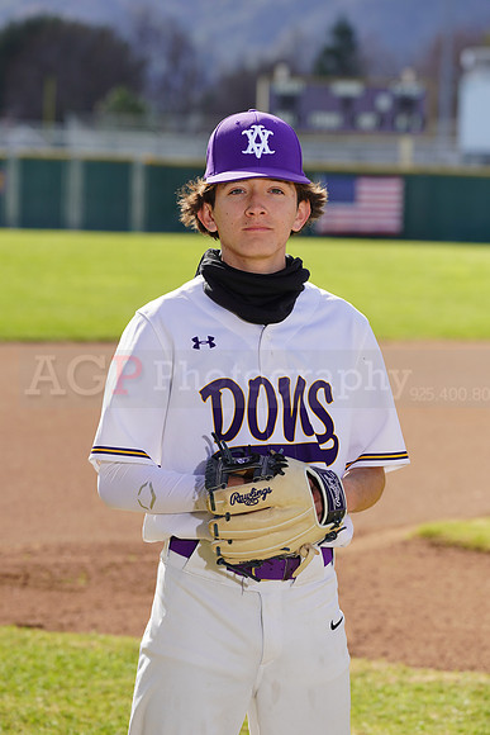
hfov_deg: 7.0
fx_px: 3999
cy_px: 368
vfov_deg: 10.5
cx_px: 245
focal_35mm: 196
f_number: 8
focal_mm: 196
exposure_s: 1/250
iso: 100
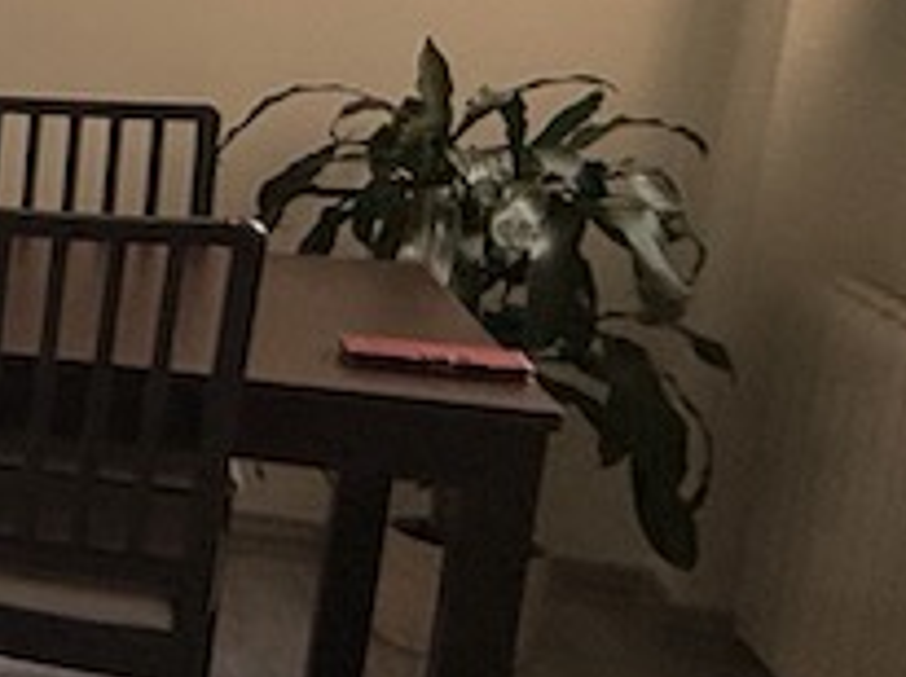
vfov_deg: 21.4
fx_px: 1778
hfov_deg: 15.9
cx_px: -1187
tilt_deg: -9.5
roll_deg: +1.5
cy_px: 185
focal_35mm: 68
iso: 40
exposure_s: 1/99
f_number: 2.2
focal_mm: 2.22
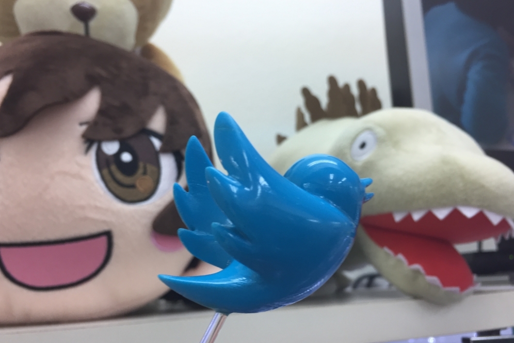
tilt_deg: +9.2
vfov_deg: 42.3
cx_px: 258
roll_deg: +2.8
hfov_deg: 60.3
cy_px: 185
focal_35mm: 31
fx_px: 443
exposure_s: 1/40
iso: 32
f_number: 2.2
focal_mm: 4.15
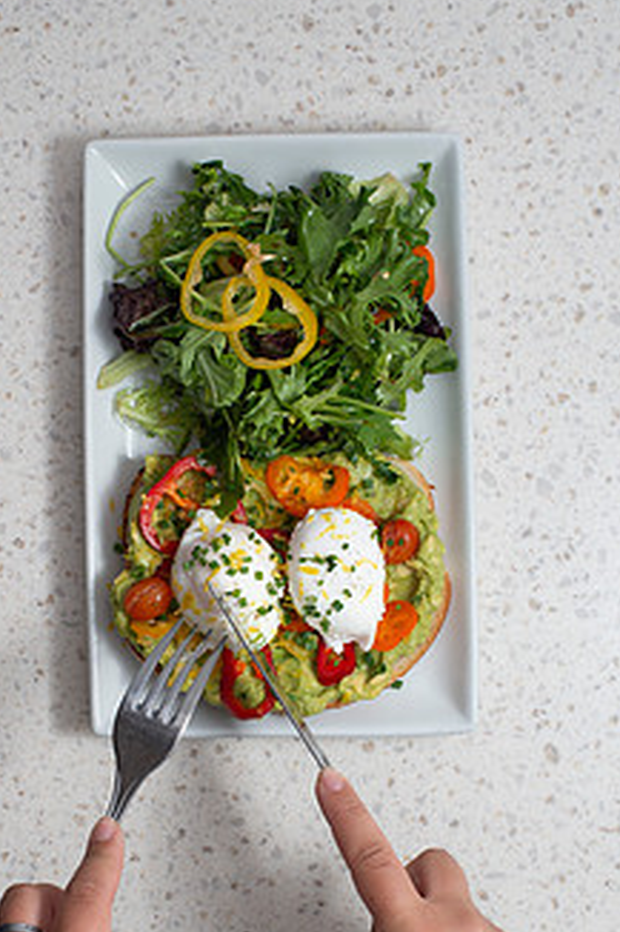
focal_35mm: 69
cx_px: 271
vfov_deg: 29.1
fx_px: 1784
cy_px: 598
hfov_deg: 19.7
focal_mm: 50
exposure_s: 1/250
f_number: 10
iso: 200
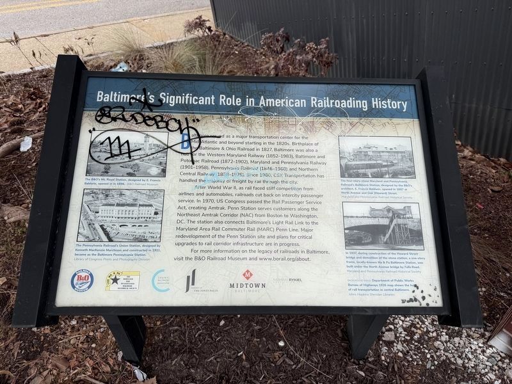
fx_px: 355
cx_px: 256
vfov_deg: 56.8
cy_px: 192
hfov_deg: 71.6
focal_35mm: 24
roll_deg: -2.4
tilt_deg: -44.9
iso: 80
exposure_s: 1/1585
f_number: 1.78
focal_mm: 6.76
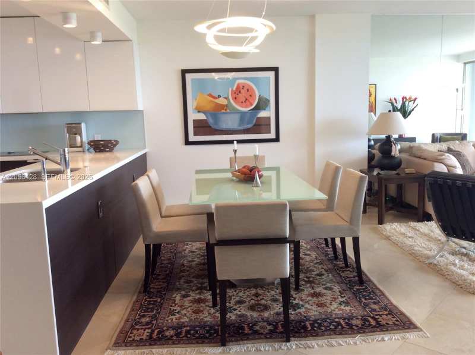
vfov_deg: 44.0
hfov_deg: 56.9
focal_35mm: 32
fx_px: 438
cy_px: 178
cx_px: 238
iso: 32
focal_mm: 3.3
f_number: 2.4
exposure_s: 1/24
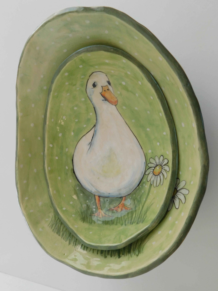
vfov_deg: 60.0
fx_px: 252
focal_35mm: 30
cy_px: 146
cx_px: 109
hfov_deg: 46.8
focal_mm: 5.3
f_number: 3.2
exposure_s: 1/125
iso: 125
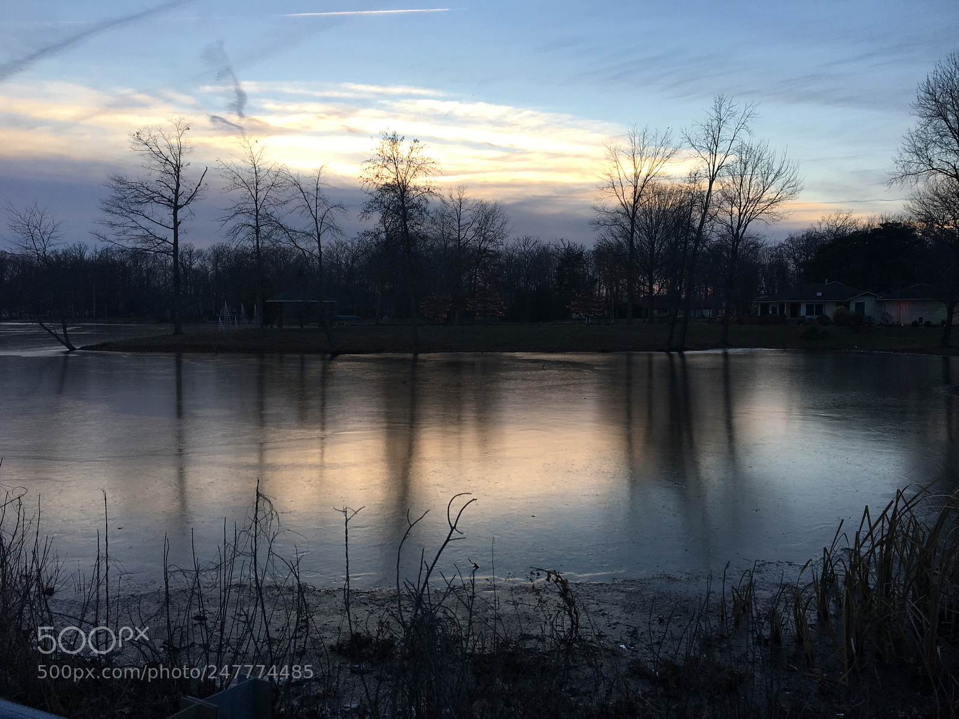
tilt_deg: -2.6
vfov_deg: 48.2
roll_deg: -0.2
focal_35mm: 29
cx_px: 480
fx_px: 803
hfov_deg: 61.7
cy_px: 360
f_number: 2.2
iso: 25
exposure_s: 1/114
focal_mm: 4.15
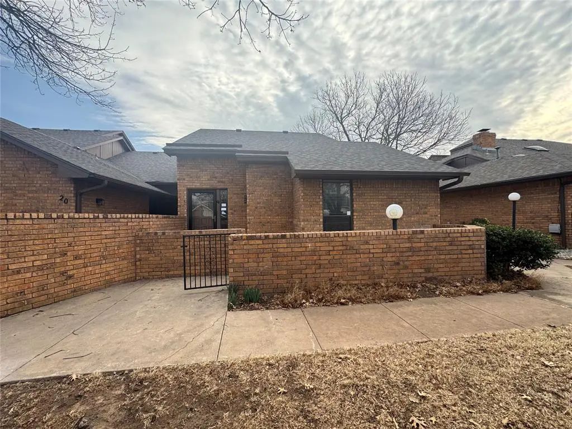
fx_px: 231
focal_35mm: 14
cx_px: 286
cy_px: 214
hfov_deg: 102.1
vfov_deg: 85.7
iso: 40
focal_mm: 2.22
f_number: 2.2
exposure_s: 1/184
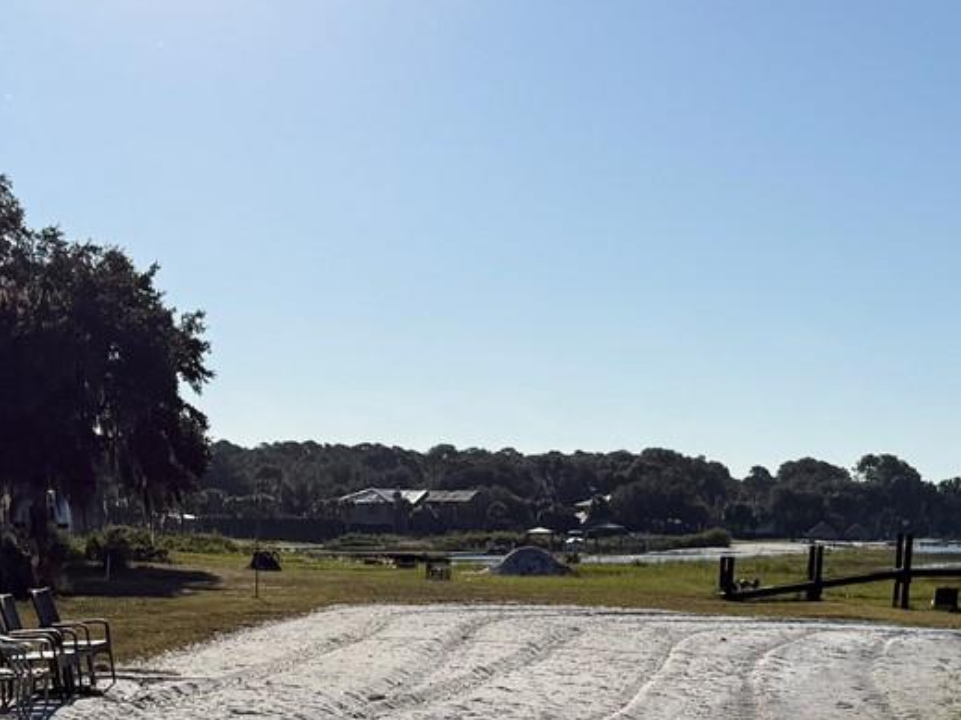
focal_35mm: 74
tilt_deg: -7.4
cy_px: 953
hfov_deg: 26.3
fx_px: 2054
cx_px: 459
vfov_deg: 18.4
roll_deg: +2.8
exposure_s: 1/11905
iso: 80
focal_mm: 6.76
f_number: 1.78
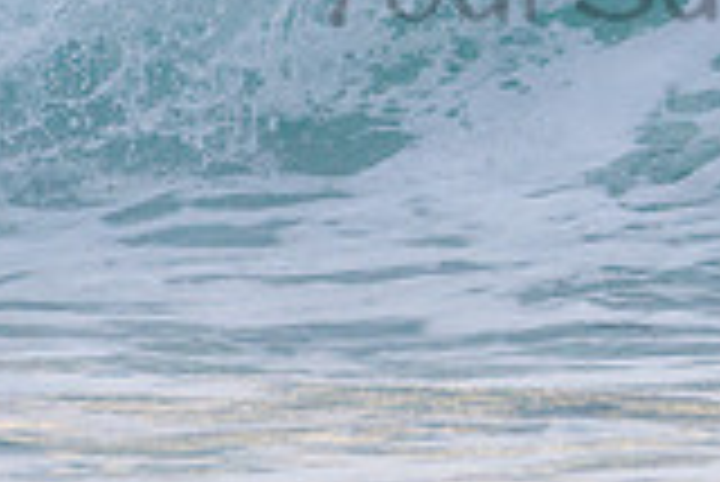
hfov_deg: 0.9
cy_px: -100
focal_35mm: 2218
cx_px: 734
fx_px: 44399
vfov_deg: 0.6
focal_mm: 500
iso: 400
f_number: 5.6
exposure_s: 1/1250
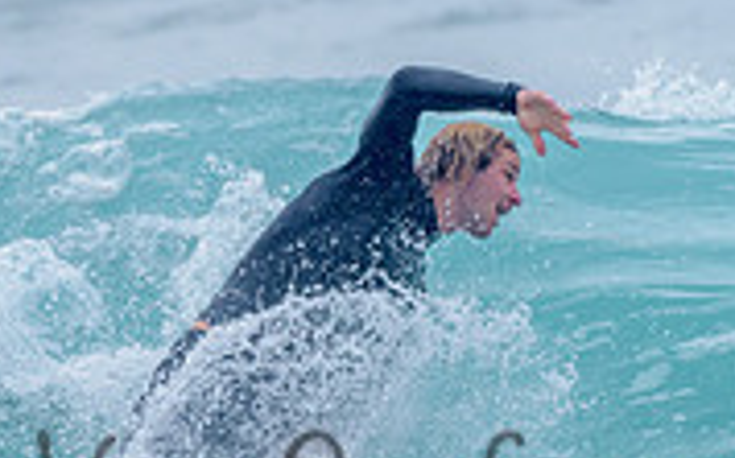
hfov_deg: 1.0
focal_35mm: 2032
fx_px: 40678
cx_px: 193
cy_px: 280
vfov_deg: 0.6
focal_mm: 500
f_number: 5.6
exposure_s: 1/2000
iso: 180
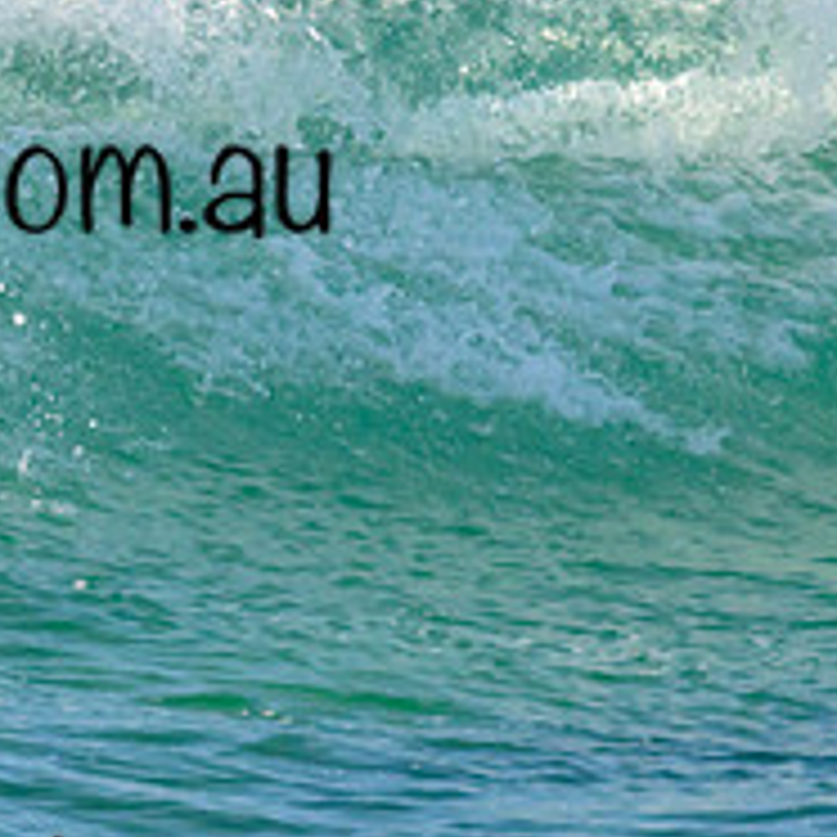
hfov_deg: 0.6
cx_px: -95
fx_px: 74791
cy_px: -52
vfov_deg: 0.6
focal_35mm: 2734
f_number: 11
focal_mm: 800
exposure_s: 1/2000
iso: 1600
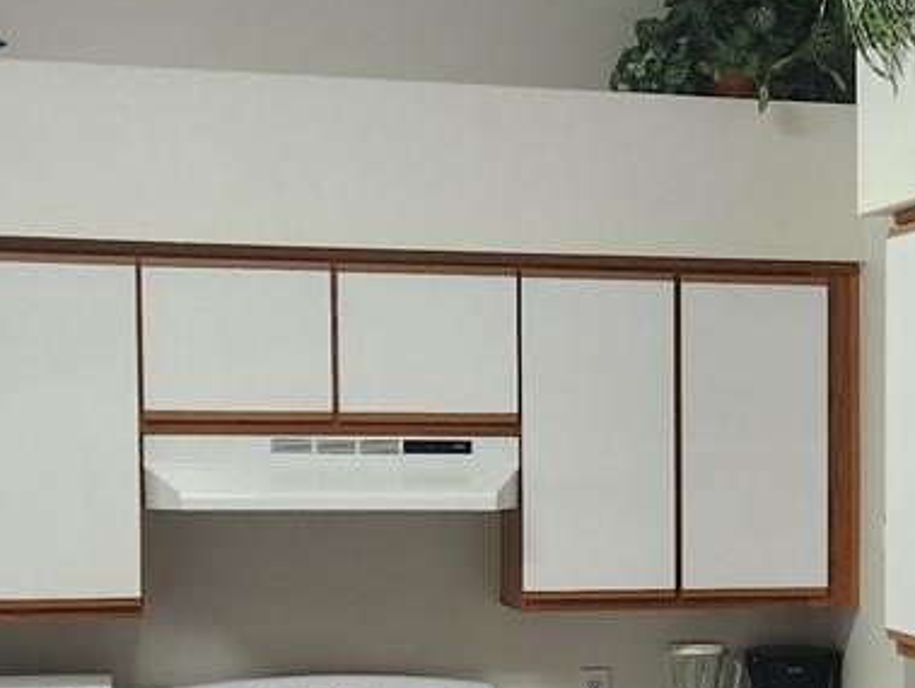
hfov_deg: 19.4
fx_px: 2566
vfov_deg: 15.1
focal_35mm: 97
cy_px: 587
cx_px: 985
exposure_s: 1/60
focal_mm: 5.4
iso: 160
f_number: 1.8
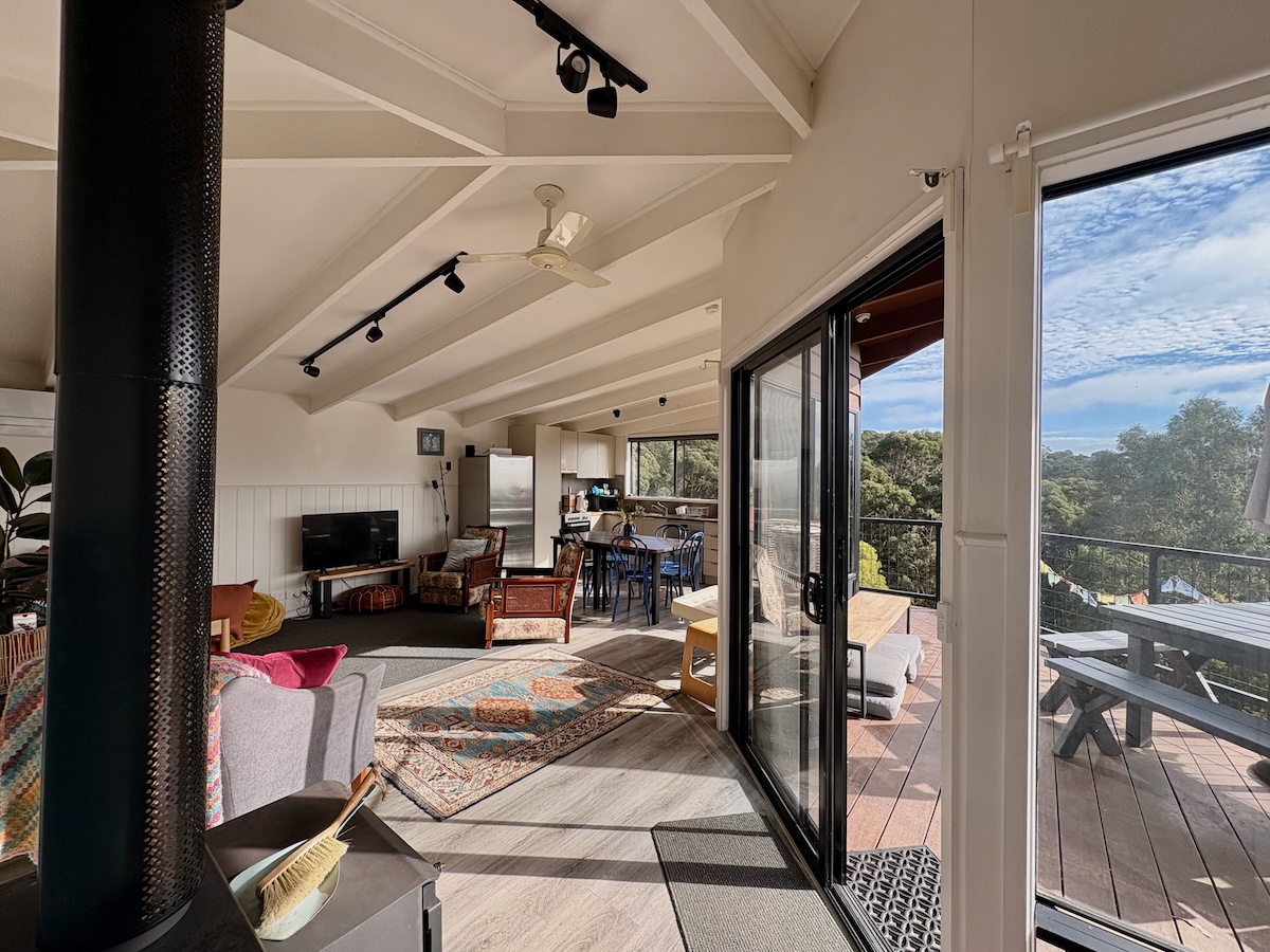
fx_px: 514
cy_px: 476
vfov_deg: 85.7
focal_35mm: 14
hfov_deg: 102.1
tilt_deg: +0.2
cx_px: 635
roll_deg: -1.3
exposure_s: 1/556
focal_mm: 2.22
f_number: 2.2
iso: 64
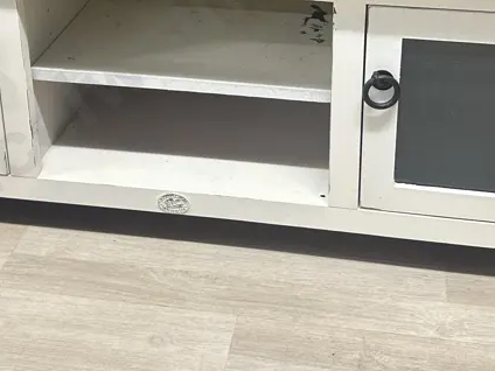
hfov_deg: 33.2
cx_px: 239
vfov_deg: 23.9
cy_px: -14
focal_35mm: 58
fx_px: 829
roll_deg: +1.4
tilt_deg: -21.6
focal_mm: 6.86
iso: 200
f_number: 1.78
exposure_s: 1/50
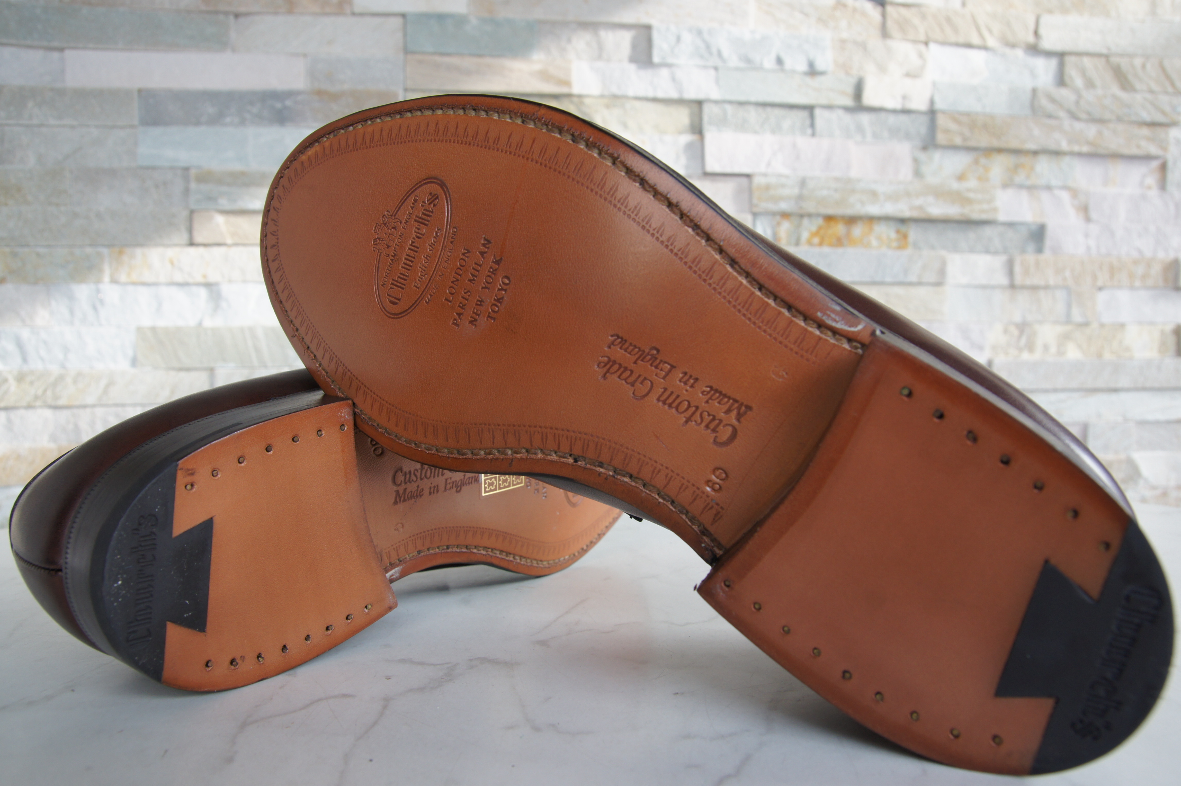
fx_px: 836
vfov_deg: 50.4
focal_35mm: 26
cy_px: 393
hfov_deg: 70.5
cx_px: 590
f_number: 7.1
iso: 200
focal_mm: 17
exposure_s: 1/60
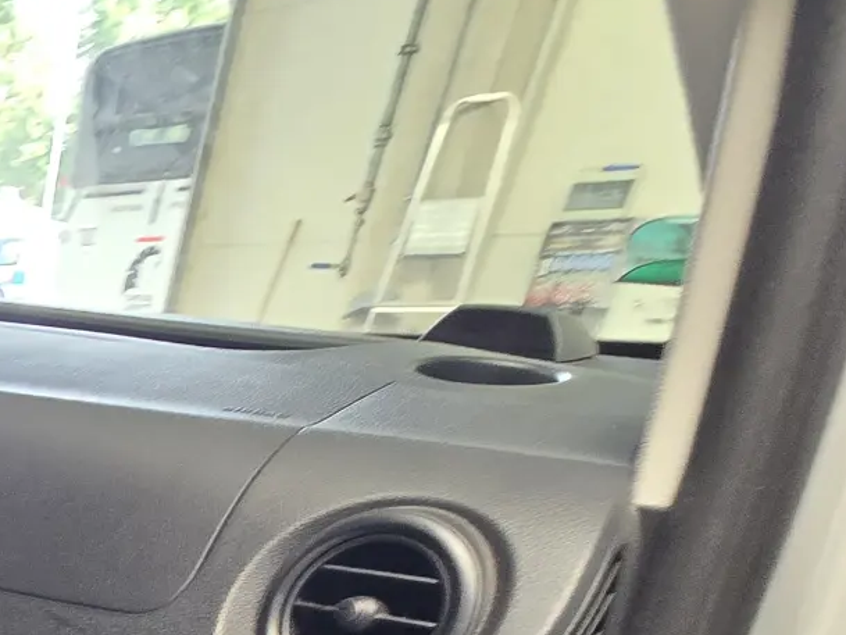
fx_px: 1002
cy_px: 980
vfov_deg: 25.4
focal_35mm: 41
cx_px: -422
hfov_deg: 28.8
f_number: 2.2
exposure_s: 1/60
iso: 250
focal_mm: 2.2
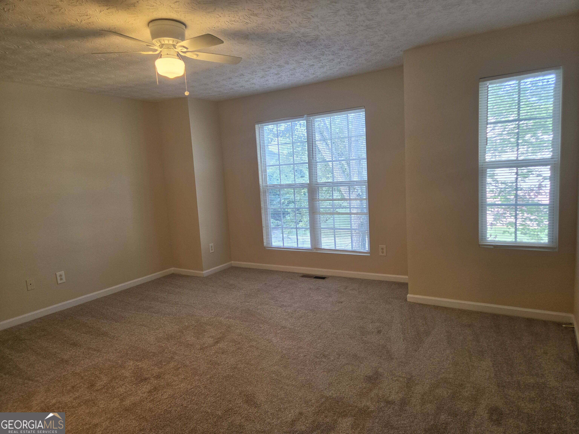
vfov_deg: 58.9
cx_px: 290
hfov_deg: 73.9
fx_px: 385
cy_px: 217
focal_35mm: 23
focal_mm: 5.4
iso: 160
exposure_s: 1/120
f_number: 1.8
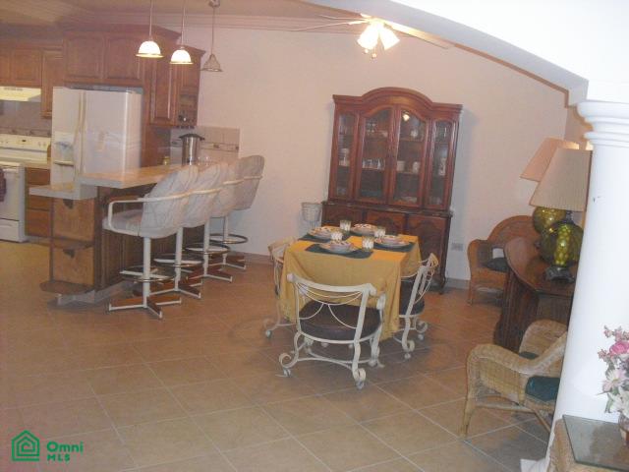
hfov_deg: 51.4
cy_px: 236
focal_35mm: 36
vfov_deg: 39.7
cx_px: 314
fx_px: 654
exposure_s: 1/60
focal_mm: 6.3
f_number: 3.1
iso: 800
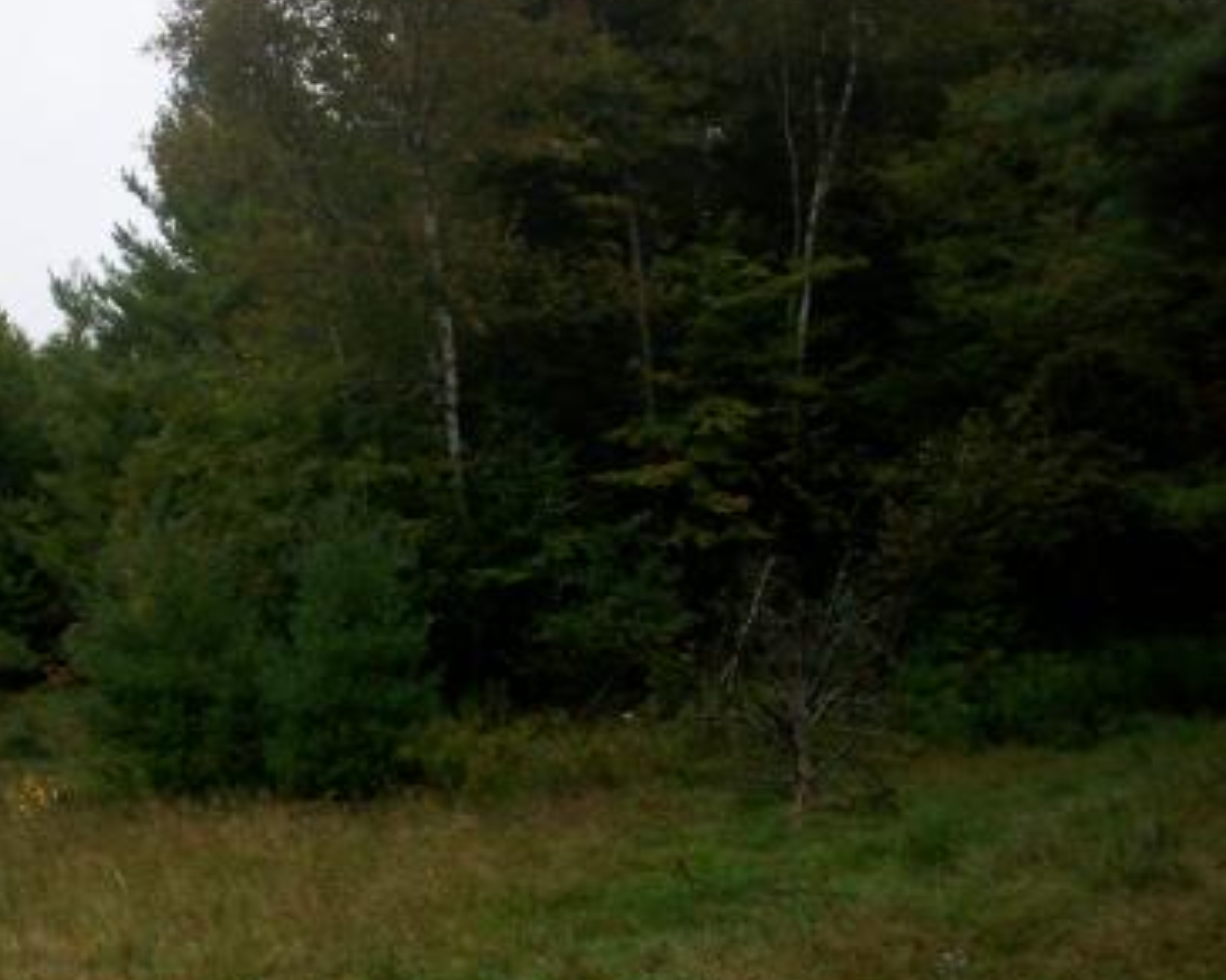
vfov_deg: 27.0
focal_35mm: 56
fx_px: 2031
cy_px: 630
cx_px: 377
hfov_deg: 33.2
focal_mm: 5.9
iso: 140
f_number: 4.5
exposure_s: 1/64
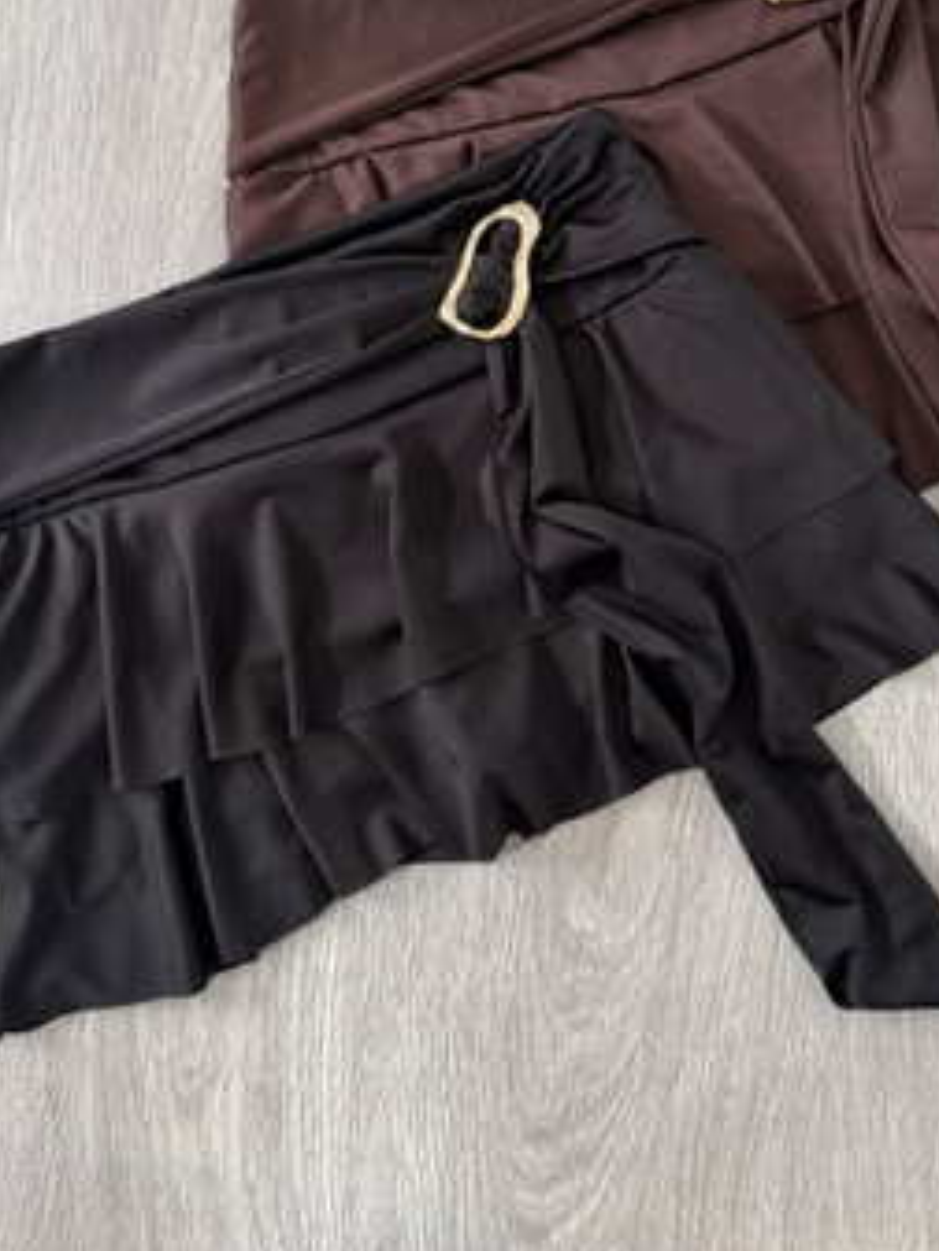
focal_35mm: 38
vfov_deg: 48.2
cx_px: 605
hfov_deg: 37.4
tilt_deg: -86.5
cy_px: 418
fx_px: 1374
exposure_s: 1/121
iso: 160
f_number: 1.78
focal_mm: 6.76
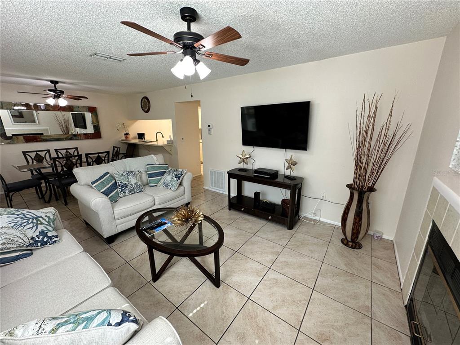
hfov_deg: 102.1
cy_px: 172
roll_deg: -0.2
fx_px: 186
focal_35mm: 14
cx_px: 230
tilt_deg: -14.6
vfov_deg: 85.7
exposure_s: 1/120
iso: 100
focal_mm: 2.22
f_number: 2.2
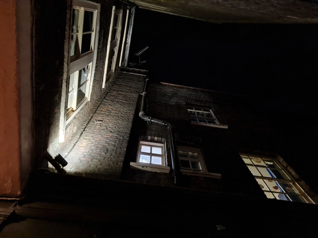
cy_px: 119
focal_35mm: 26
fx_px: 239
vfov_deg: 53.1
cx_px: 159
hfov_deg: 67.3
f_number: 1.8
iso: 640
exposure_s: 1/33
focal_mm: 5.4
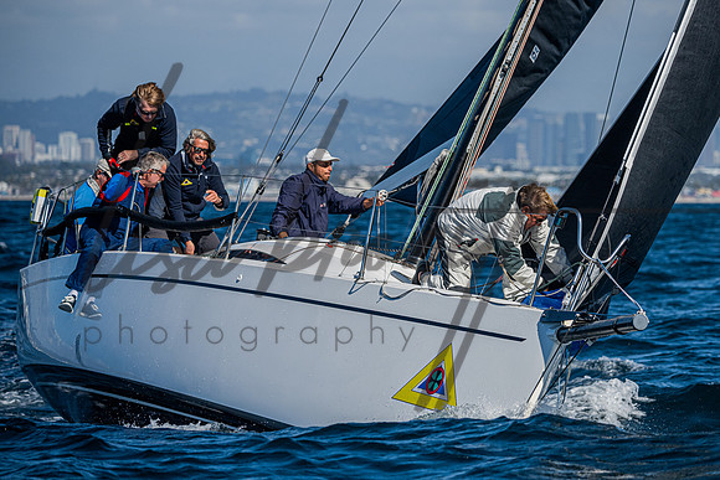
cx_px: 480
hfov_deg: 8.3
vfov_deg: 5.6
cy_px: 160
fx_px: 4939
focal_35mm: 247
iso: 400
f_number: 5
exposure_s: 1/6400
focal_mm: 185
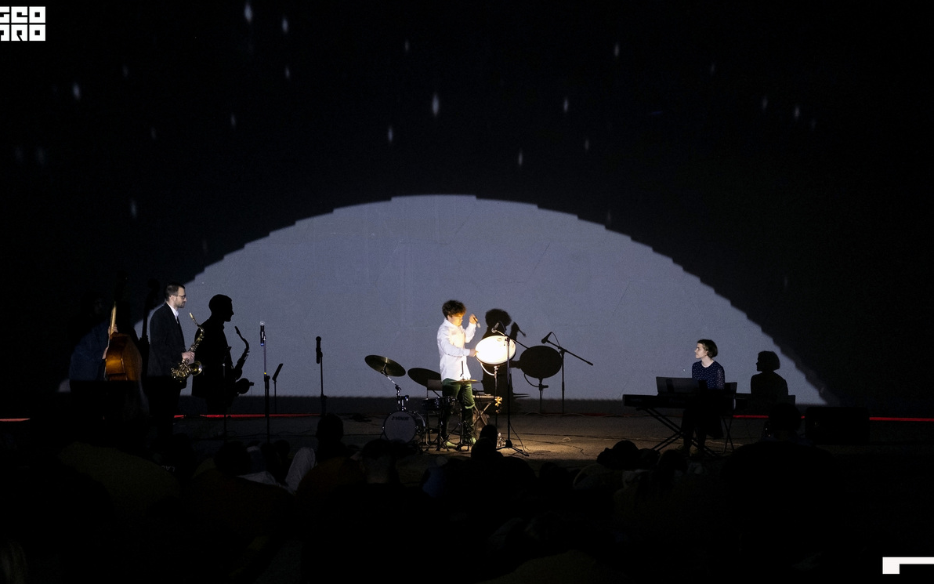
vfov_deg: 23.5
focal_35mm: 55
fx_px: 1400
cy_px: 316
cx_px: 462
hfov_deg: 36.9
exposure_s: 1/50
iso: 6400
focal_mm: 35
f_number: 2
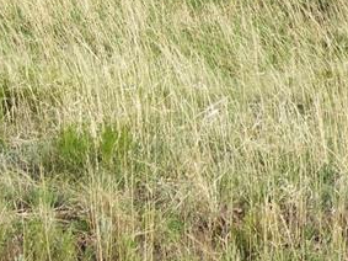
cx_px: -252
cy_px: -94
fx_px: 2221
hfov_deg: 8.6
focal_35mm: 221
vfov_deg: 6.7
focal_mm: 10.9
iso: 100
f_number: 4
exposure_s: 1/640
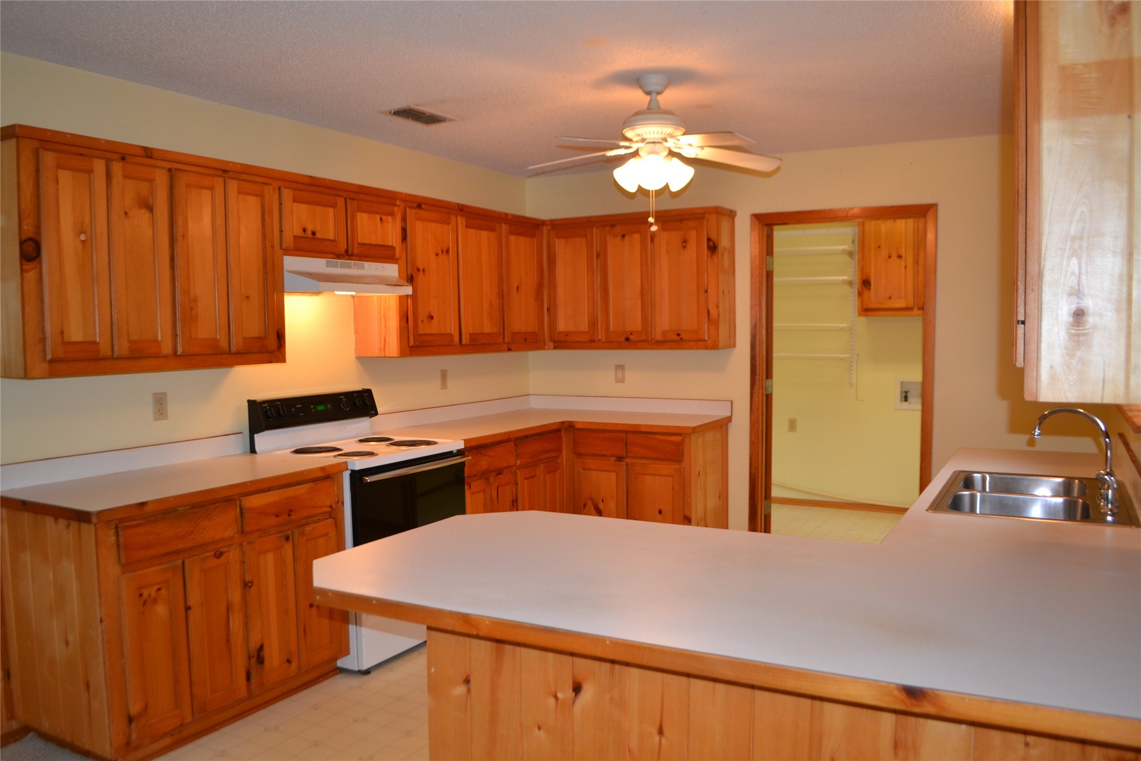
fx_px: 856
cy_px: 380
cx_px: 570
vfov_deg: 47.9
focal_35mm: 27
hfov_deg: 67.4
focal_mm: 18
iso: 450
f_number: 3.5
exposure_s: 1/60
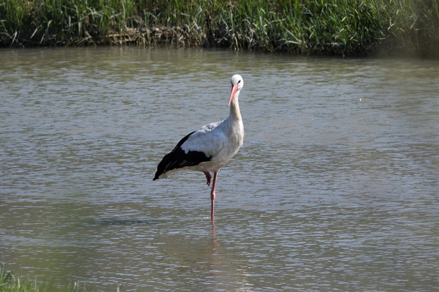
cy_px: 146
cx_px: 220
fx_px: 9145
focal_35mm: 750
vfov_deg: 1.8
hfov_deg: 2.7
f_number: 6.3
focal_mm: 500
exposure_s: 1/3200
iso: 560
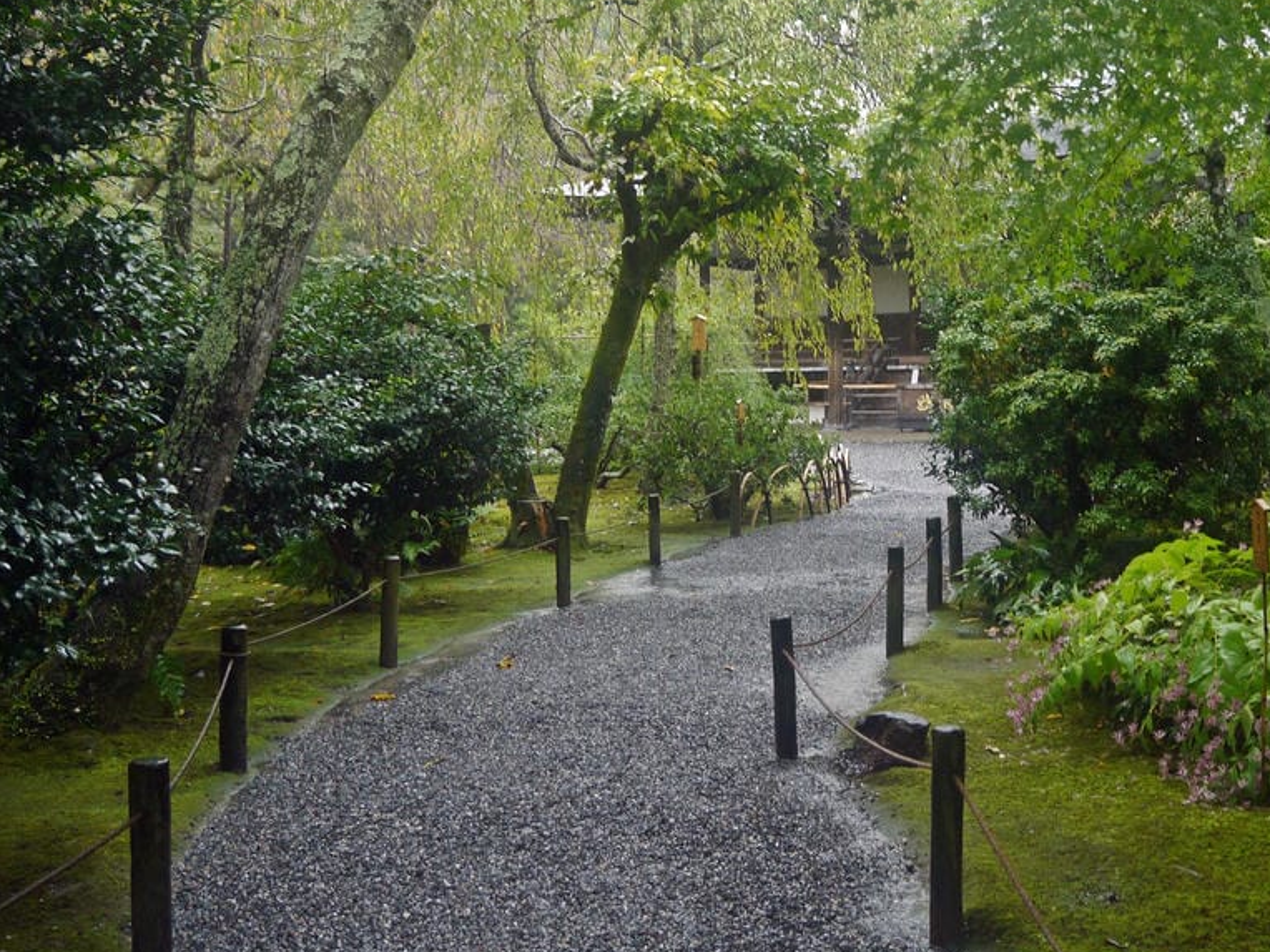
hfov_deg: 41.7
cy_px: 274
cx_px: 943
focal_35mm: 44
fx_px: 1614
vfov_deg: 32.4
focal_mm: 14
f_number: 3.5
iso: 320
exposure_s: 1/60
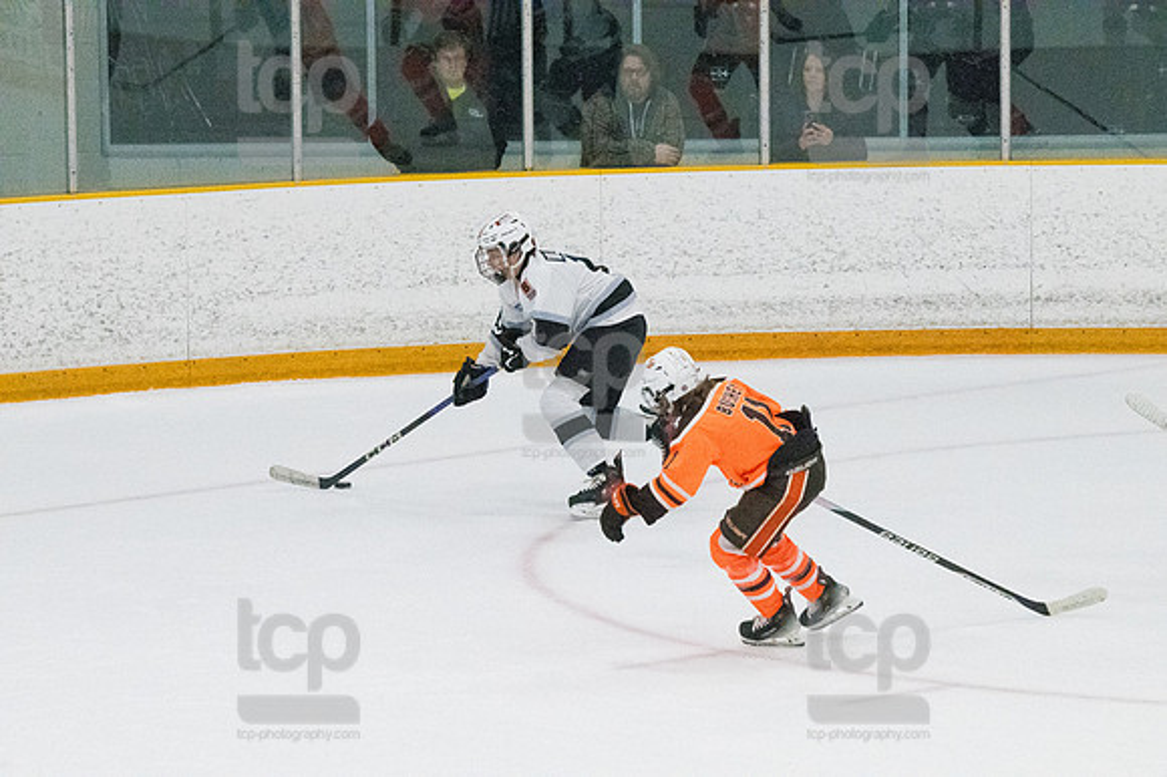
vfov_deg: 5.2
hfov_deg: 7.9
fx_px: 8488
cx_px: 584
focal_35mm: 262
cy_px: 388
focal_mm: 175
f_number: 5
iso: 8000
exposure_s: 1/1600
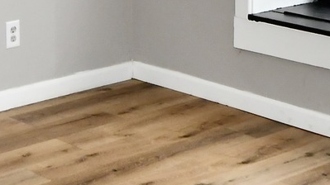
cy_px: -179
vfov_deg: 10.0
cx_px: 78
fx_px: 988
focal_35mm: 113
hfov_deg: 18.8
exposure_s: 1/60
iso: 640
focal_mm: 14
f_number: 6.3
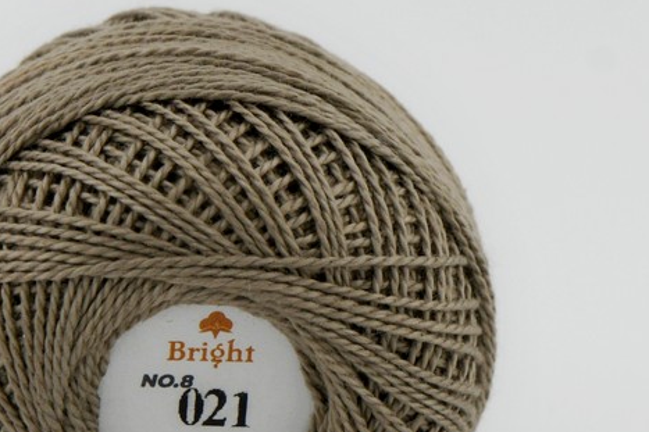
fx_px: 2865
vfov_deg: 8.6
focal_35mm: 159
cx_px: 200
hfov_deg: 12.9
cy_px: 314
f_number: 9
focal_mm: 55
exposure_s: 1/320
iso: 200
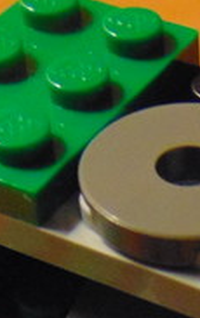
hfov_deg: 9.9
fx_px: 1129
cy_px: 487
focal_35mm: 130
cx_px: 263
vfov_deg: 14.8
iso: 320
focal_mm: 4.5
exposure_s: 1/30
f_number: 3
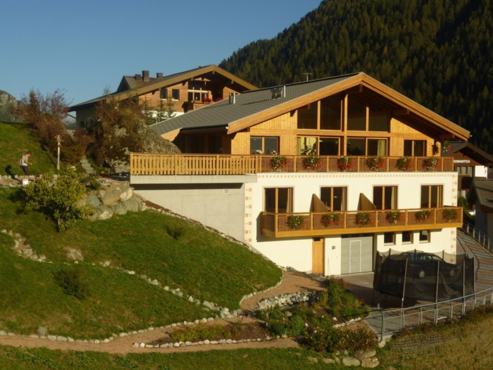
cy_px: 185
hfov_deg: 39.7
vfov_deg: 30.3
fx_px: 684
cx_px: 246
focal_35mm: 48
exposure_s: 1/640
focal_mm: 8.6
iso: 80
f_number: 4.3
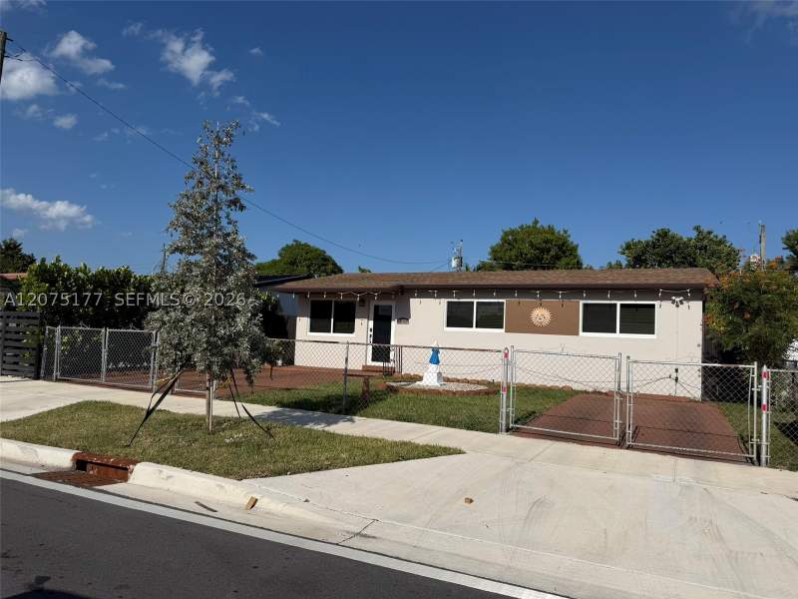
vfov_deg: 56.8
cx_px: 399
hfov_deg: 71.6
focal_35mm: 24
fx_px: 553
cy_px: 300
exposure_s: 1/9091
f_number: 1.78
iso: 80
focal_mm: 6.76
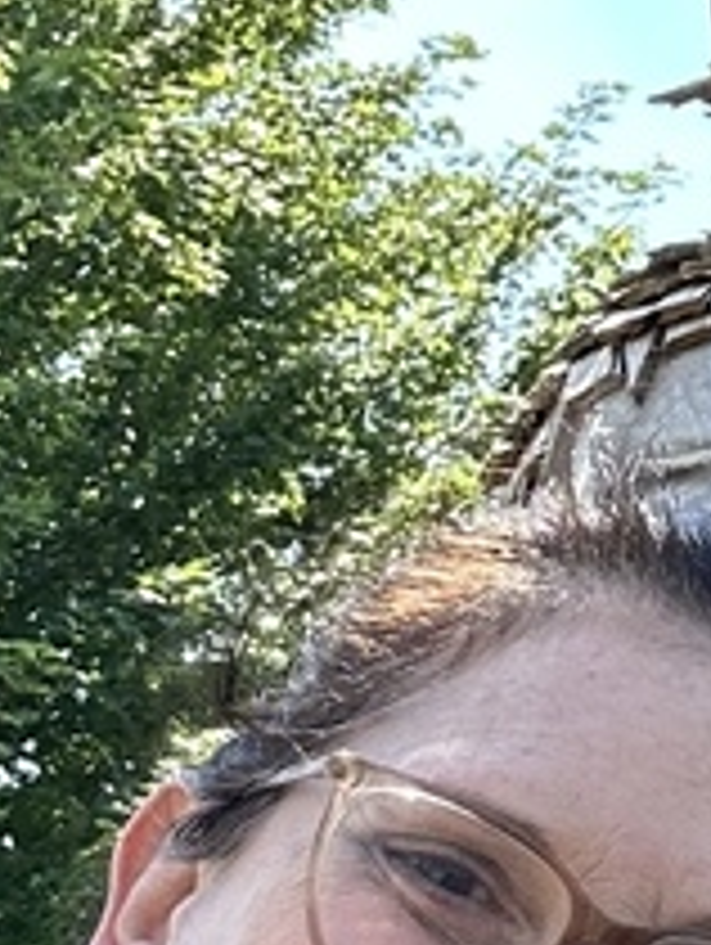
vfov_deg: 13.5
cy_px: 639
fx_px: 3990
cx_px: 1593
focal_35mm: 146
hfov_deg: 9.3
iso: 25
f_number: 1.9
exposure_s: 1/246
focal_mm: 2.69
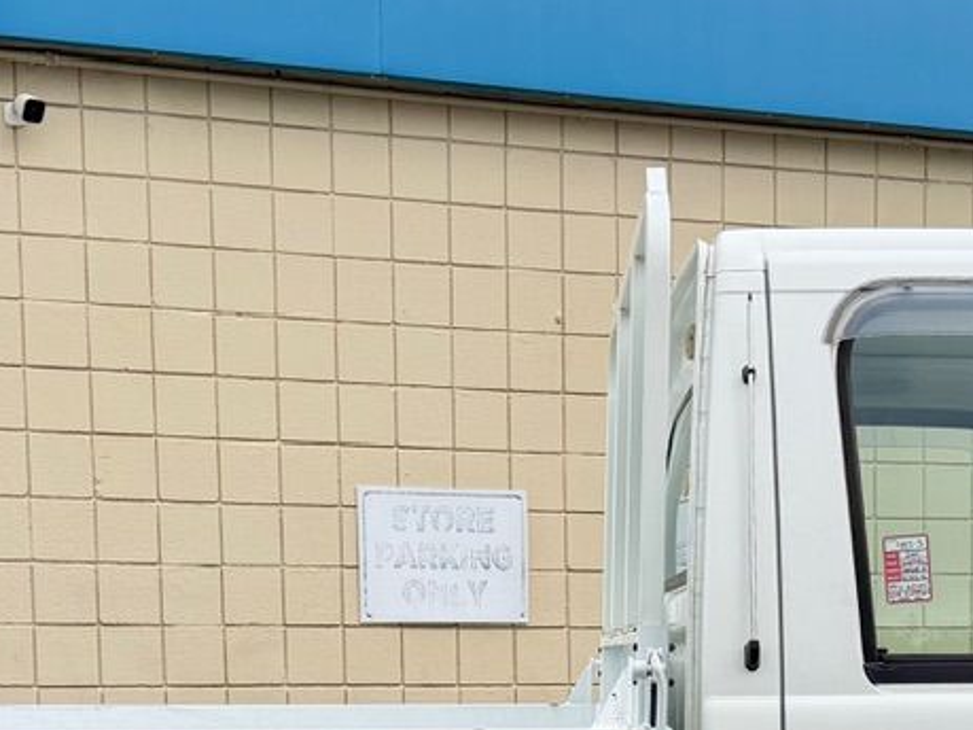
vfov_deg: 20.7
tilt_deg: -3.6
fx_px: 1883
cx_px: 524
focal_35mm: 67
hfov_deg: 29.0
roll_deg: -0.5
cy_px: 830
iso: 80
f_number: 1.78
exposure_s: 1/2525
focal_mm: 6.76
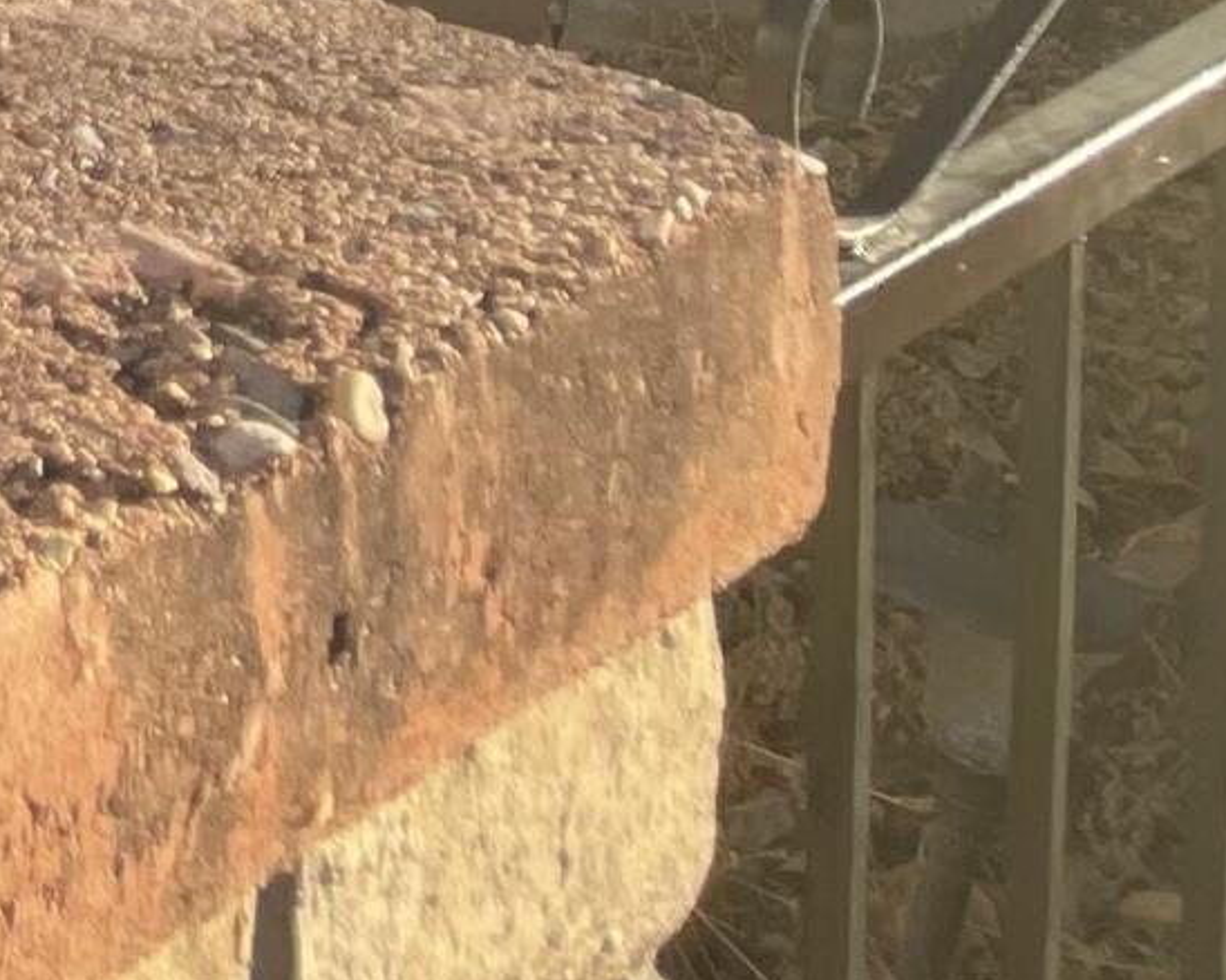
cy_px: -1504
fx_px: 5042
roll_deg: +1.5
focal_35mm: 139
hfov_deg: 11.5
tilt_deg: -2.4
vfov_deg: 9.6
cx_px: -1696
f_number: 1.6
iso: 32
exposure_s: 1/740
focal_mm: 5.1
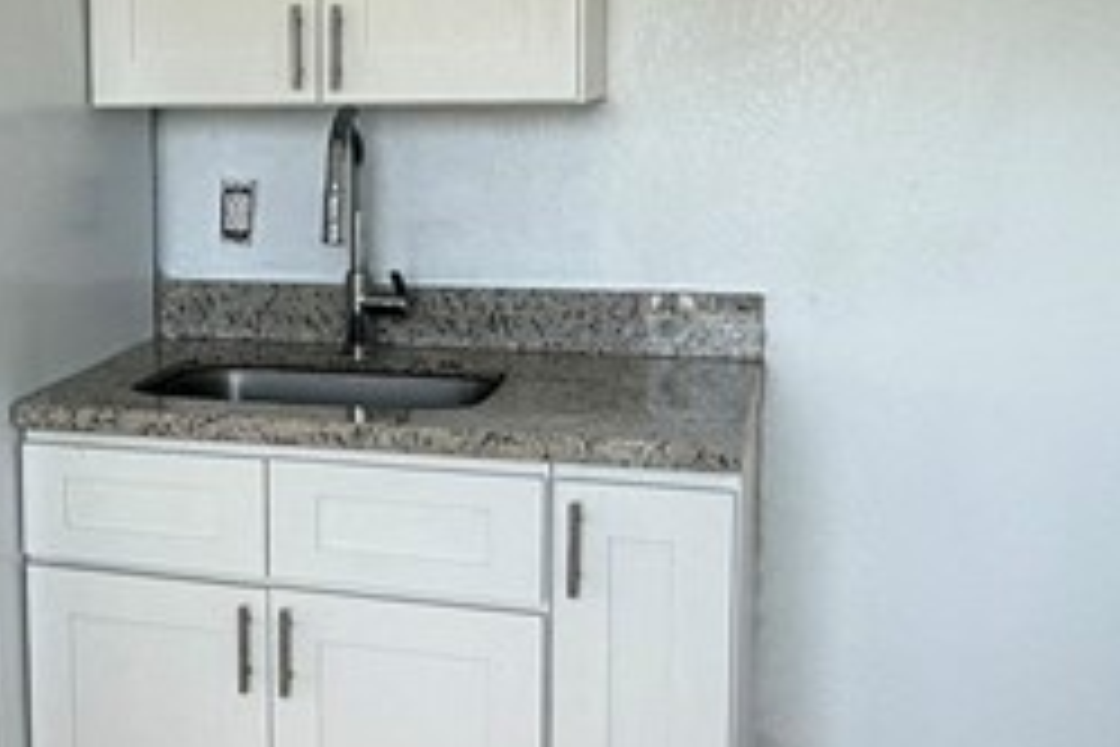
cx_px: -13
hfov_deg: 30.9
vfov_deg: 22.6
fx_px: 1867
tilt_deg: -6.1
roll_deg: +1.4
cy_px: 284
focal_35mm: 60
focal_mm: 2.22
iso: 50
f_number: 2.2
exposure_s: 1/99
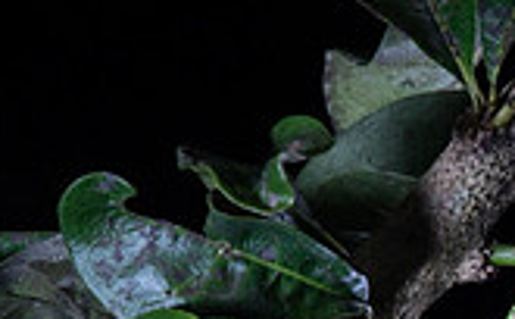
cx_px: 988
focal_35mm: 1060
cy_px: 613
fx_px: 14832
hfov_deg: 2.0
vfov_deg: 1.2
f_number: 9
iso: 800
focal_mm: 180
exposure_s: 1/250
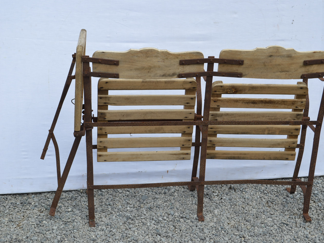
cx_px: 183
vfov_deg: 23.7
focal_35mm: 62
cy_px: 121
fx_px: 580
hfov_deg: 31.2
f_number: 7.1
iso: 100
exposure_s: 1/200
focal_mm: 38
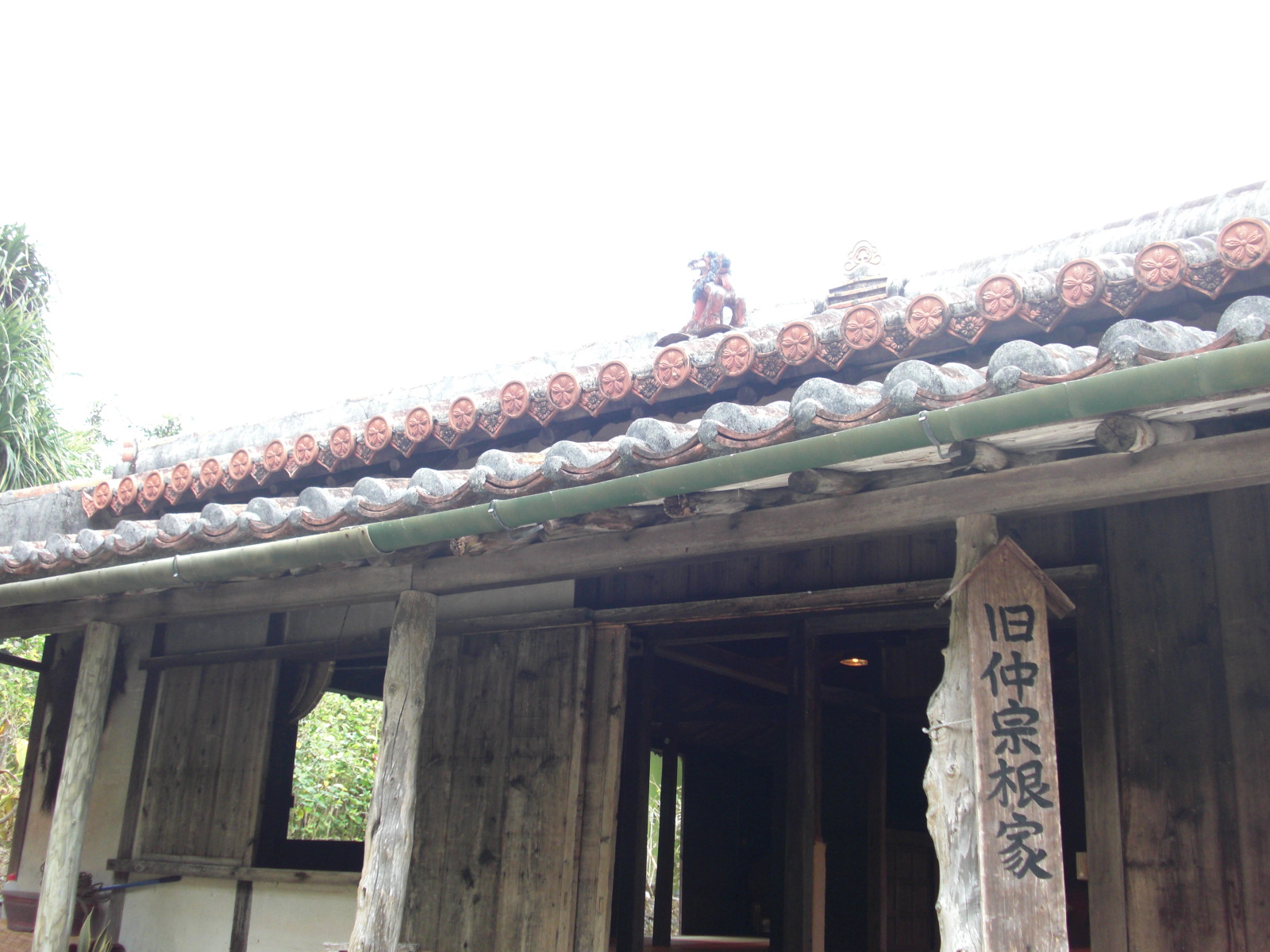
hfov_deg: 51.4
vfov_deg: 39.7
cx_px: 635
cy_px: 476
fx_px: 1321
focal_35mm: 36
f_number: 2.8
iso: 100
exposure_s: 1/100
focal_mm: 6.3
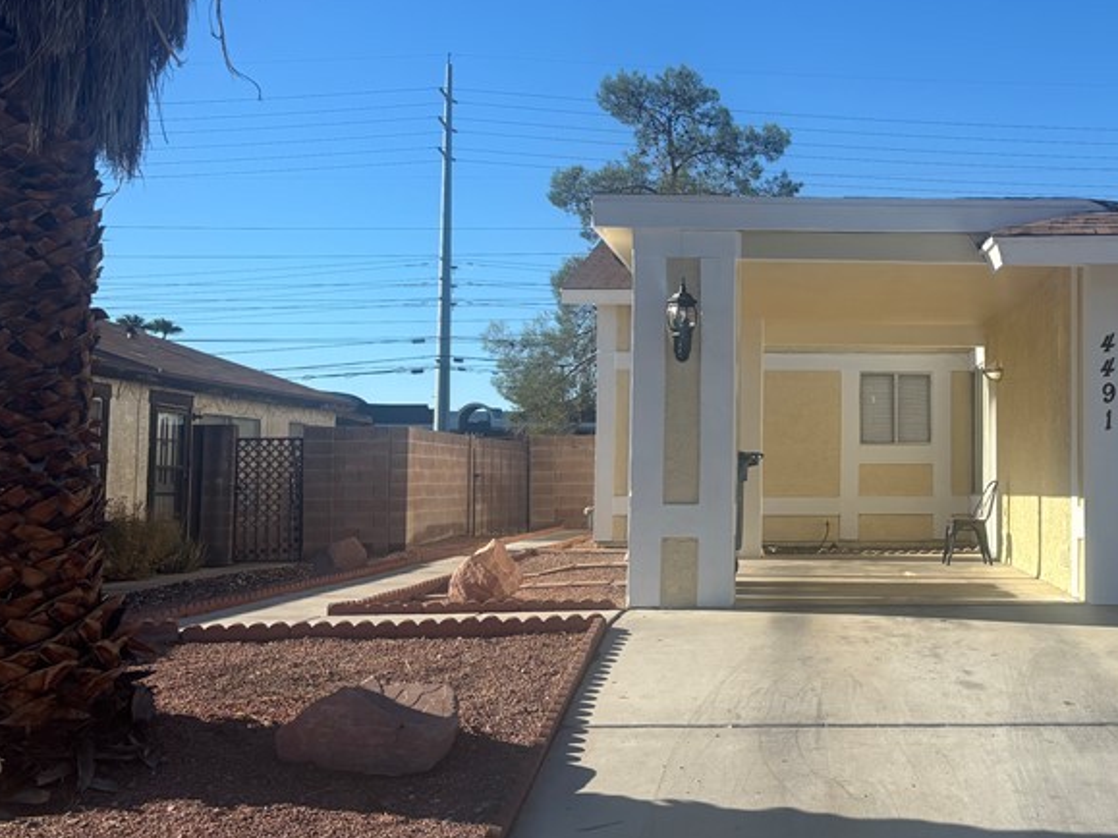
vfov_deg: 31.5
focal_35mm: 46
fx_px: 1485
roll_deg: -0.1
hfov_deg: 39.7
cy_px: 388
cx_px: 890
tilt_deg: +3.5
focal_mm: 5.96
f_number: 1.6
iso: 50
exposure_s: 1/3106
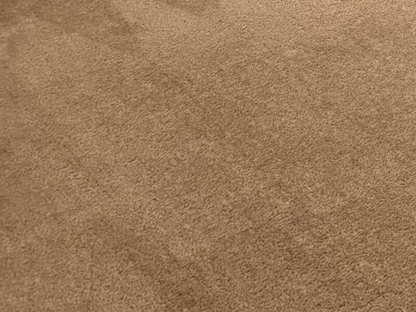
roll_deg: -0.1
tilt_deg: -11.5
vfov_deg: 14.4
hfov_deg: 18.6
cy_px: -251
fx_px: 1082
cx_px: 668
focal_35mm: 90
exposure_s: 1/60
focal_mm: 6.76
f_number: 1.78
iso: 640
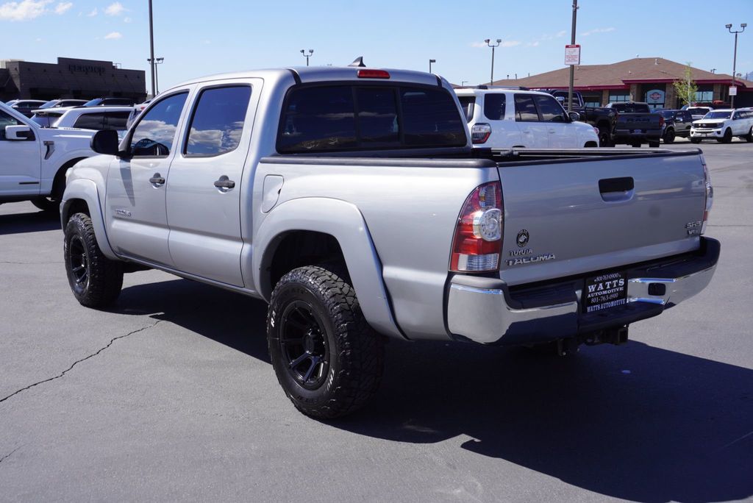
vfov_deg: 34.3
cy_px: 252
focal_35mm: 39
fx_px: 816
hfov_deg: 49.5
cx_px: 376
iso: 100
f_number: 10
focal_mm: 26
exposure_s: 1/125
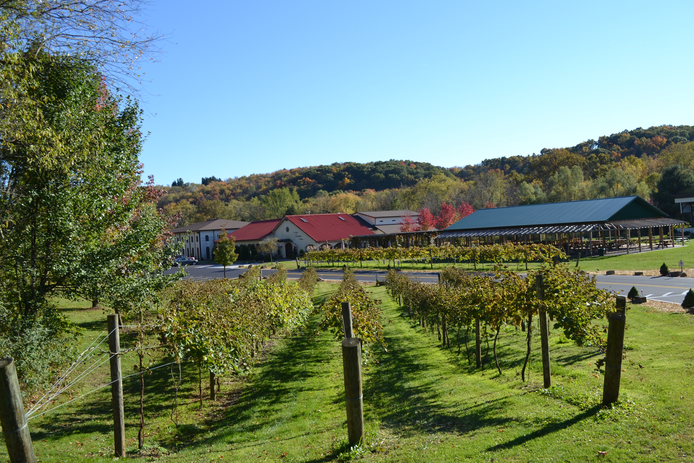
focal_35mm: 30
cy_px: 232
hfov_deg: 61.9
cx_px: 347
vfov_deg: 43.6
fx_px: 578
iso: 100
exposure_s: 1/200
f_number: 7.1
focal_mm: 20
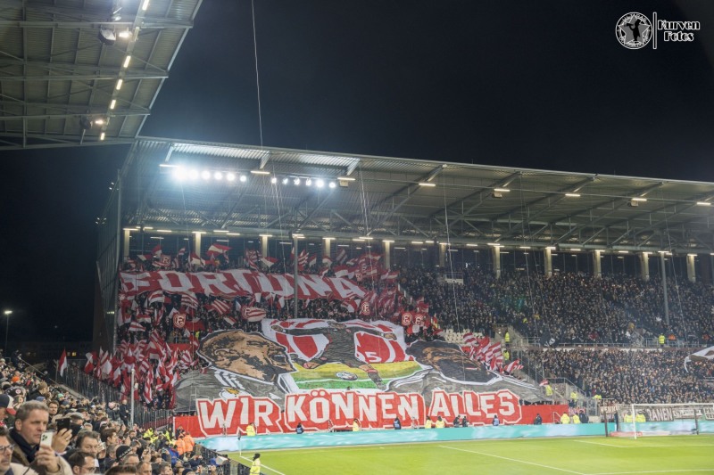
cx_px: 357
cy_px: 238
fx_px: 833
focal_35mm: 42
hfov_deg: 46.4
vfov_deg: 31.9
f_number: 3.5
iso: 1600
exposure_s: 1/160
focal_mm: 42
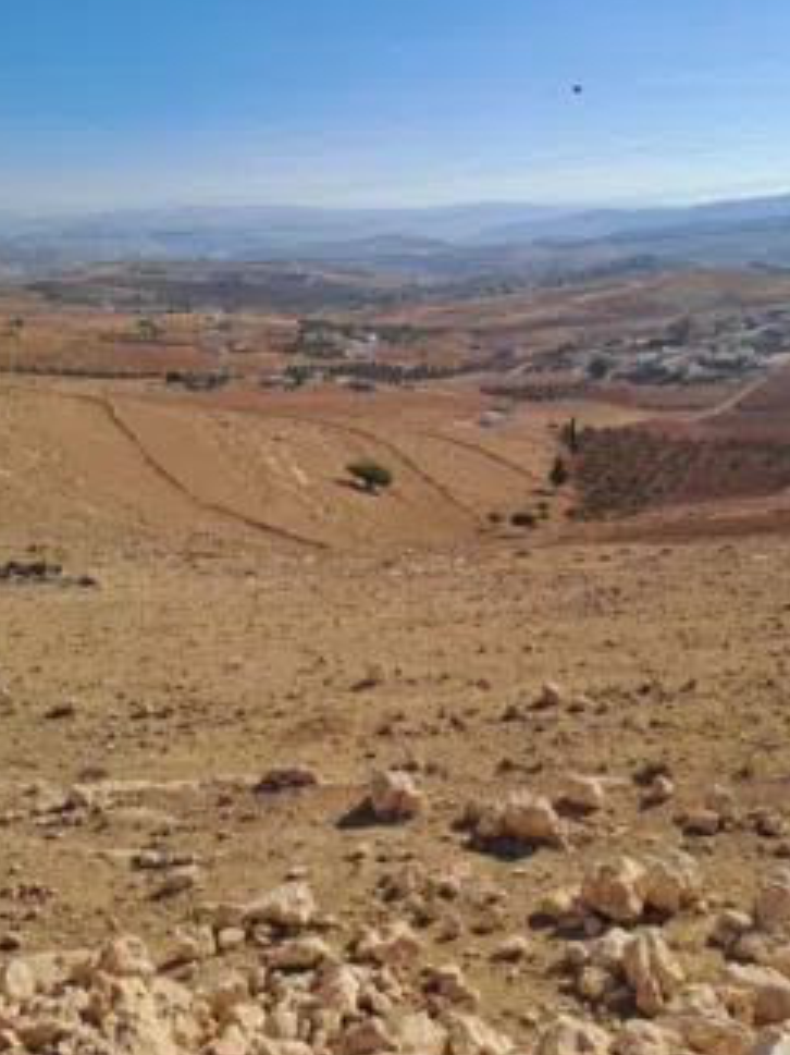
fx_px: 944
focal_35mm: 31
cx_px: 395
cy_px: 444
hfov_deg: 45.4
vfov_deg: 58.1
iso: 32
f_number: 1.8
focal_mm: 4.65
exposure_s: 1/2299
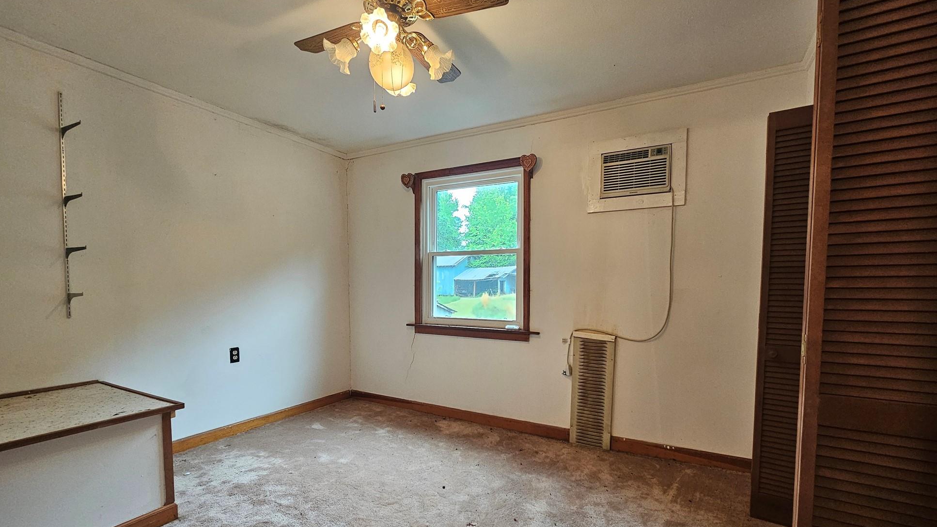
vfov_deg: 69.9
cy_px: 312
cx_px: 488
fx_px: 373
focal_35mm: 15
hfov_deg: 102.9
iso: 250
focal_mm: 2.2
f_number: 2.2
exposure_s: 1/60
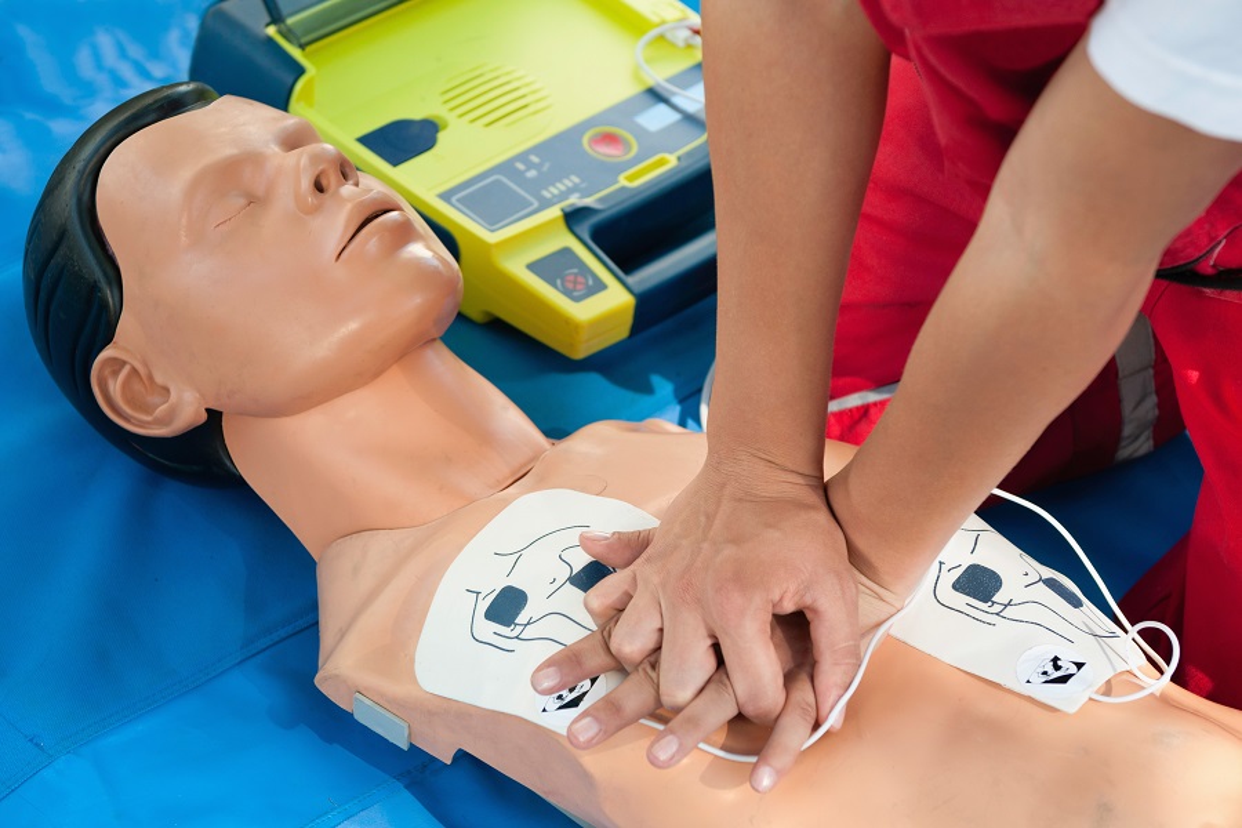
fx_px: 2691
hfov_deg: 26.0
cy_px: 414
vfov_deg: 17.5
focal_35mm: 78
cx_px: 621
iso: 200
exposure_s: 1/160
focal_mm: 52
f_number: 5
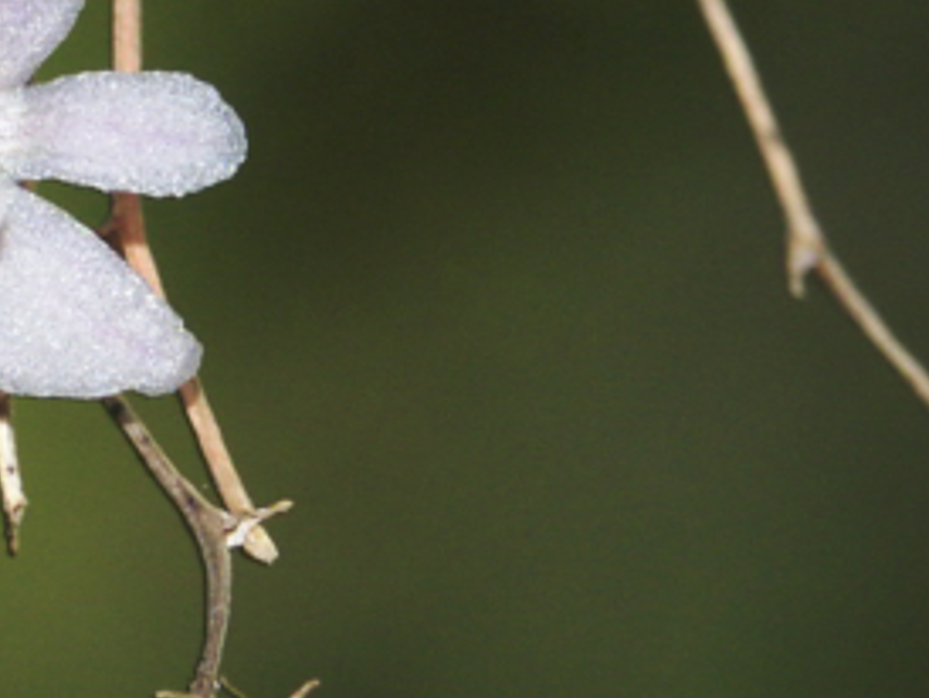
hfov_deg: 3.4
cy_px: -47
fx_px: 15579
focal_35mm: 580
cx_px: -68
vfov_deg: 2.6
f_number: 8
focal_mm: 50.48
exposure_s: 1/180
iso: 100
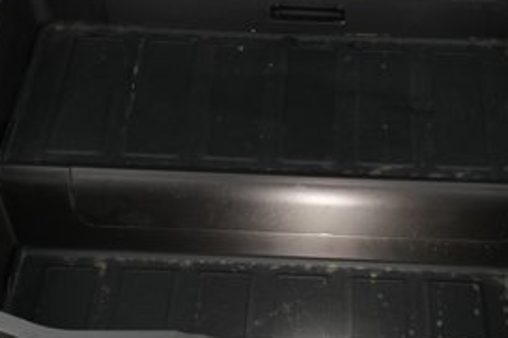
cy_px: 133
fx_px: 931
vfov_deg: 20.6
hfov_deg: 30.4
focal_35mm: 66
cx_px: 318
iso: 1250
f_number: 4.5
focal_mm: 28
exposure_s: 1/25
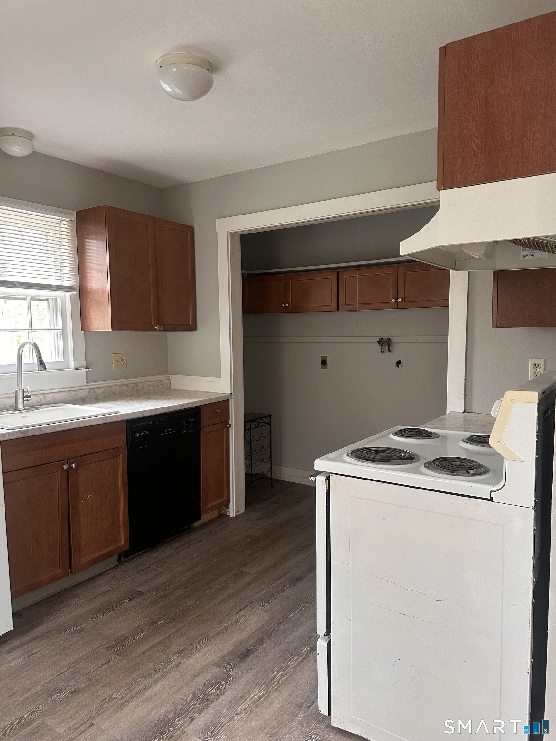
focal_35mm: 24
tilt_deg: -3.9
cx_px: 278
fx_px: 514
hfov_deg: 56.8
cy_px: 370
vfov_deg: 71.6
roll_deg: -0.7
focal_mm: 6.86
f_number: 1.78
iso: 400
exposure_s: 1/60
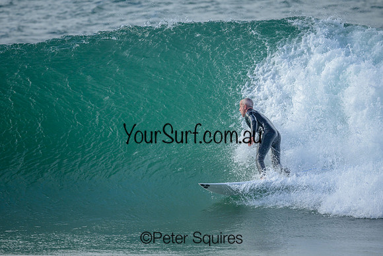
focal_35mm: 866
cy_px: 117
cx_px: 207
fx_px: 9212
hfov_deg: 2.4
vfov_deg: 1.6
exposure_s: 1/2000
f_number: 6.3
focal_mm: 800
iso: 360
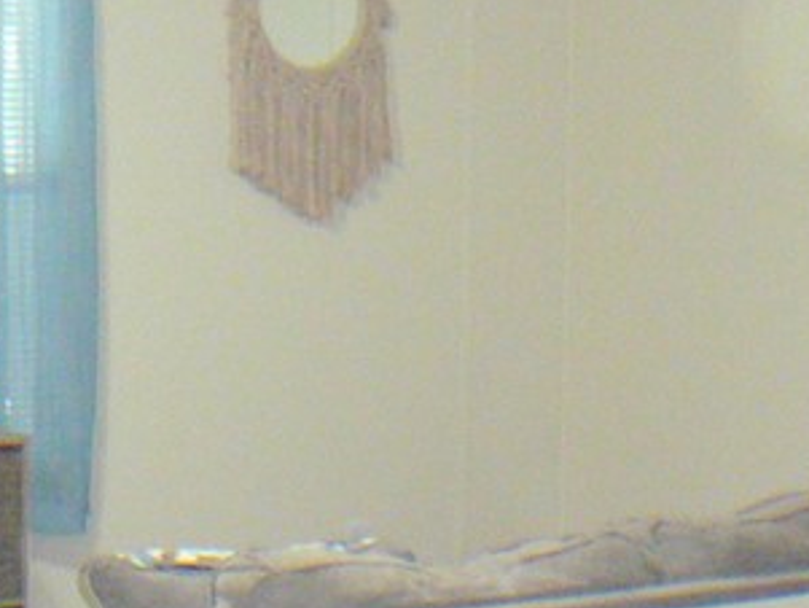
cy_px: 554
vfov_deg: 12.4
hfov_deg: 16.5
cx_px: 239
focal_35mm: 119
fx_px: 2782
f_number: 2.8
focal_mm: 5.2
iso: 400
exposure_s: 1/30
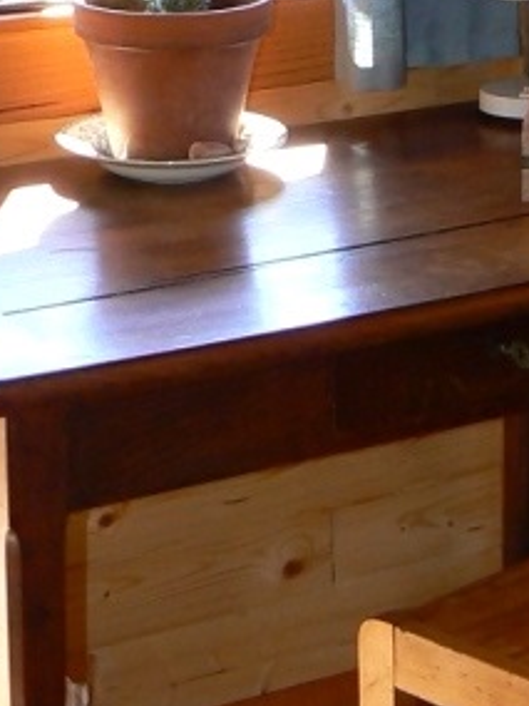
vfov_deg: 14.7
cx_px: 519
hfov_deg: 11.3
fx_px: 2649
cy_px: -149
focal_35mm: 130
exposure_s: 1/50
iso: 100
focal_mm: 6
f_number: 3.6
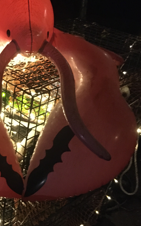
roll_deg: -0.2
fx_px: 320
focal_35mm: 52
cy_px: 114
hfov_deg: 23.9
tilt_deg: -29.3
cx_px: 4
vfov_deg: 38.9
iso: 1000
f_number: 2.2
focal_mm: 4.15
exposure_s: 1/15
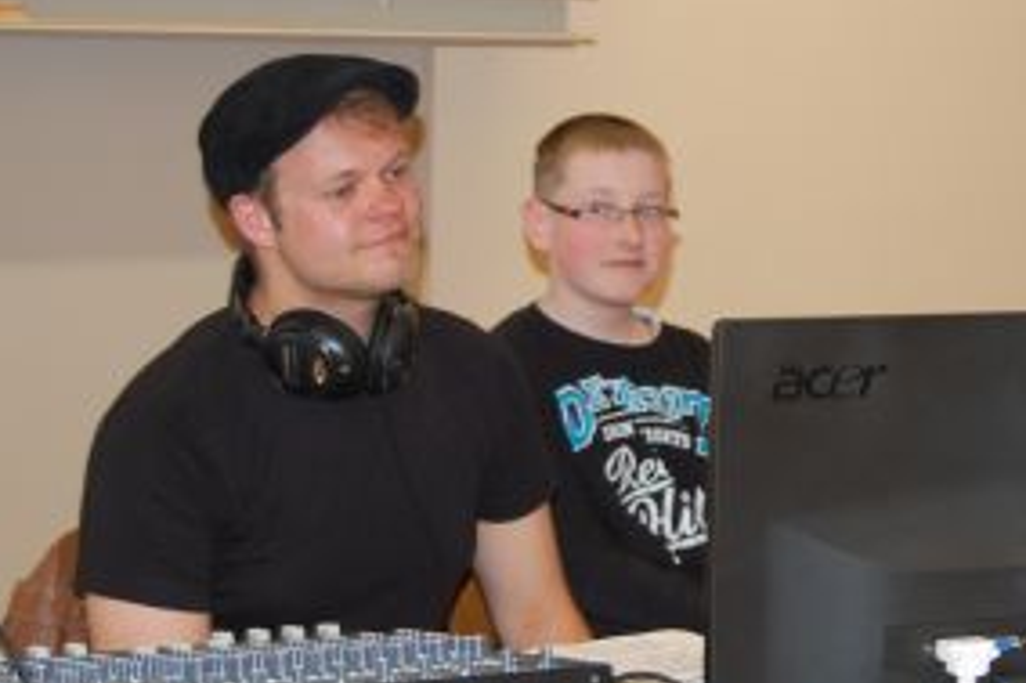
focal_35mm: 108
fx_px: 3076
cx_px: 860
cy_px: 470
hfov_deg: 18.7
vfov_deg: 12.6
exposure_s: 1/60
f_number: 4.5
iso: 400
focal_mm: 32
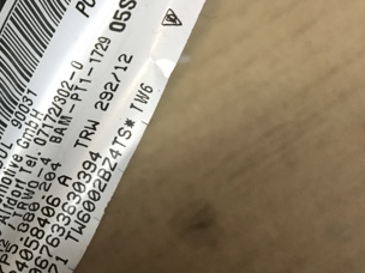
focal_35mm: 61
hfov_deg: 29.3
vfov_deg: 23.9
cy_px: 192
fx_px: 643
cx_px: -13
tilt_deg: -77.6
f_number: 2.2
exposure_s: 1/30
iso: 50
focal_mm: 4.15
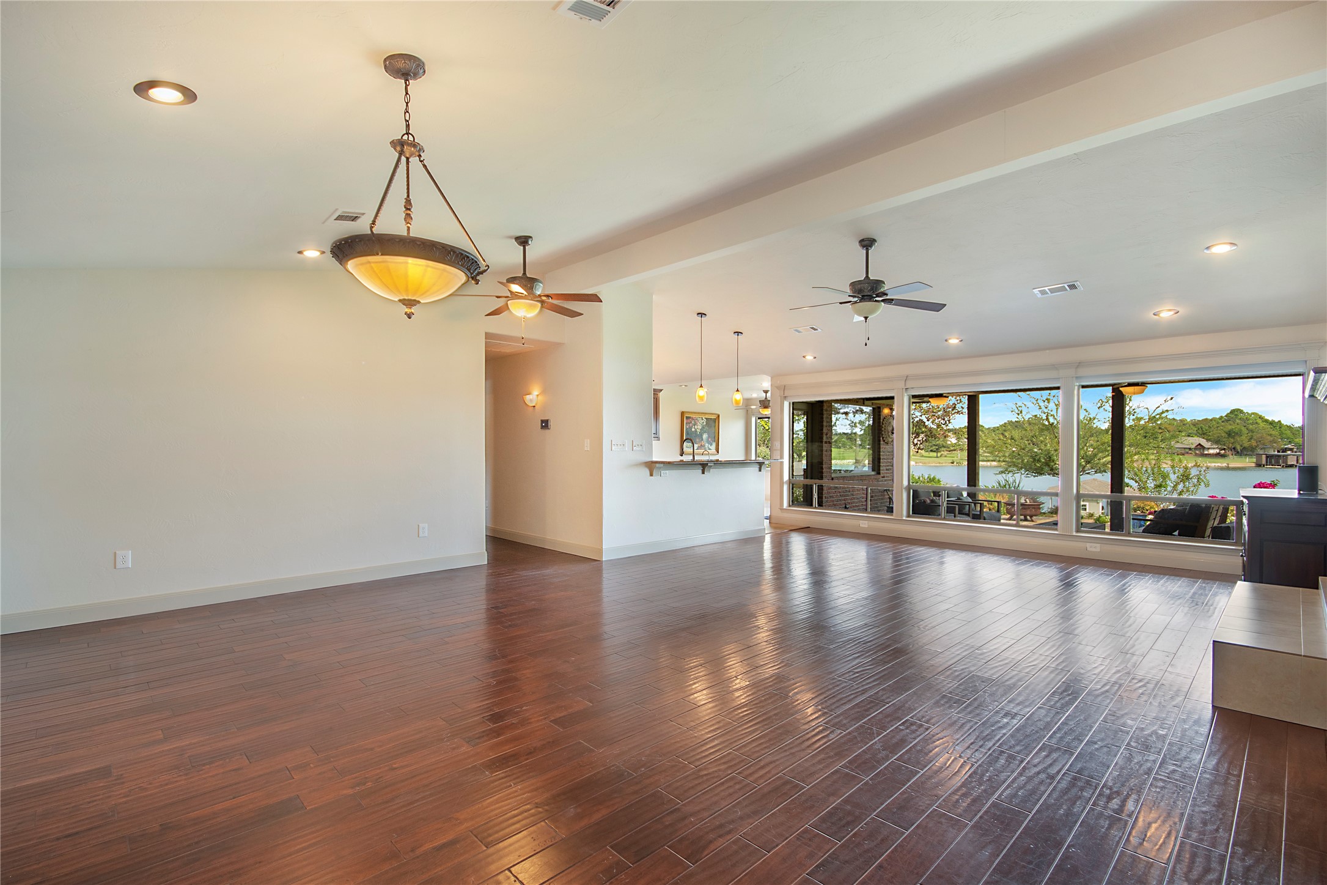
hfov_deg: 100.4
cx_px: 664
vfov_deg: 77.3
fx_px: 553
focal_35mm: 15
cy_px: 442
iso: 100
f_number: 8
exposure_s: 1/25
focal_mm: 10
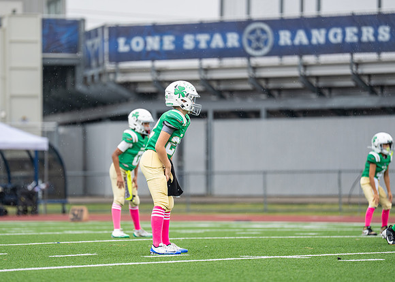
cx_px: 158
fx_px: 2881
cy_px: 144
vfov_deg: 5.6
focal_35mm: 257
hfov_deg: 7.8
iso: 500
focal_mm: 200
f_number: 2.8
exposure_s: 1/1000
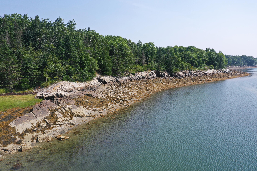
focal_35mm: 28
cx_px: 128
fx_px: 200
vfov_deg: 46.4
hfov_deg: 65.5
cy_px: 86
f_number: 5.6
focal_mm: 10.26
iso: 100
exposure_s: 1/400
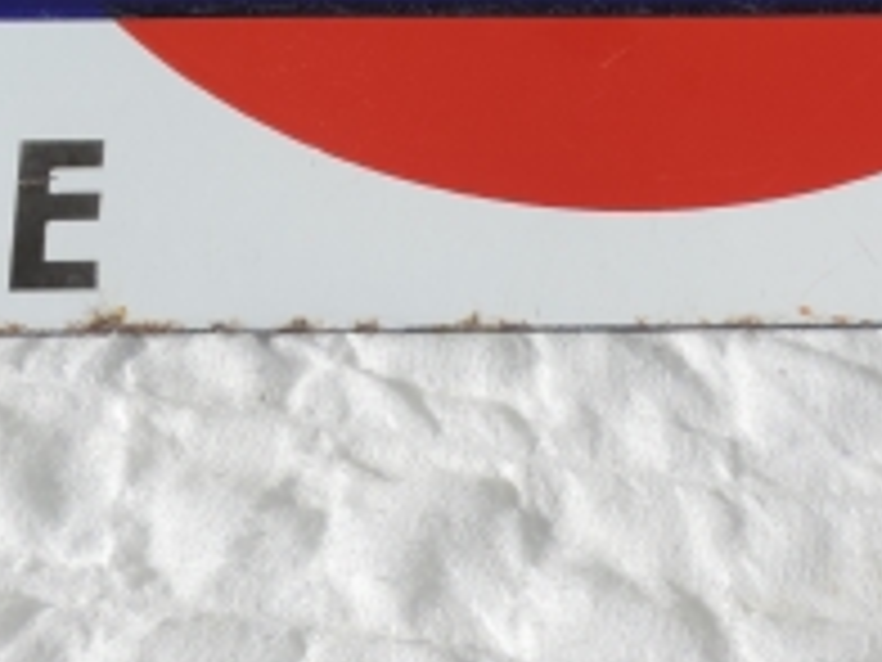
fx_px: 2726
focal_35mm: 107
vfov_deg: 13.4
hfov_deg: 18.4
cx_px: 477
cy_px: -185
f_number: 3.6
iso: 80
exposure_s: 1/1250
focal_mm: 6.2
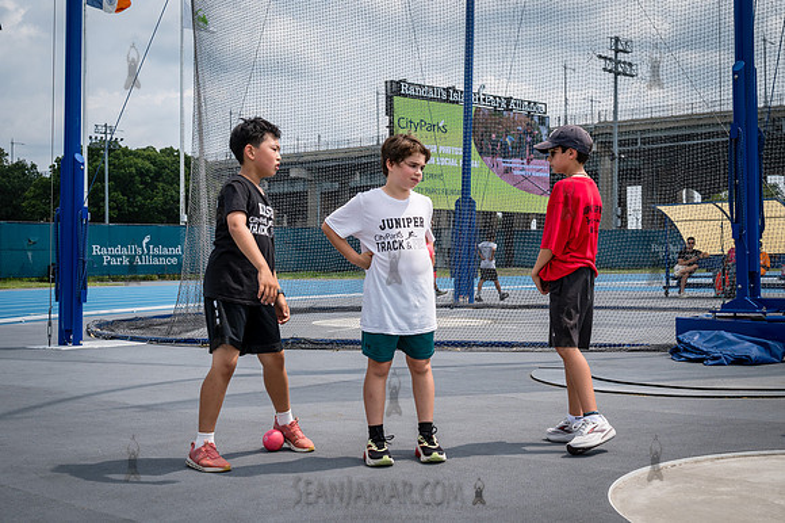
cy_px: 223
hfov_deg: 40.7
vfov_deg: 27.7
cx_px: 422
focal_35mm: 49
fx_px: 1058
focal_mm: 39
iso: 100
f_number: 5
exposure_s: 1/800
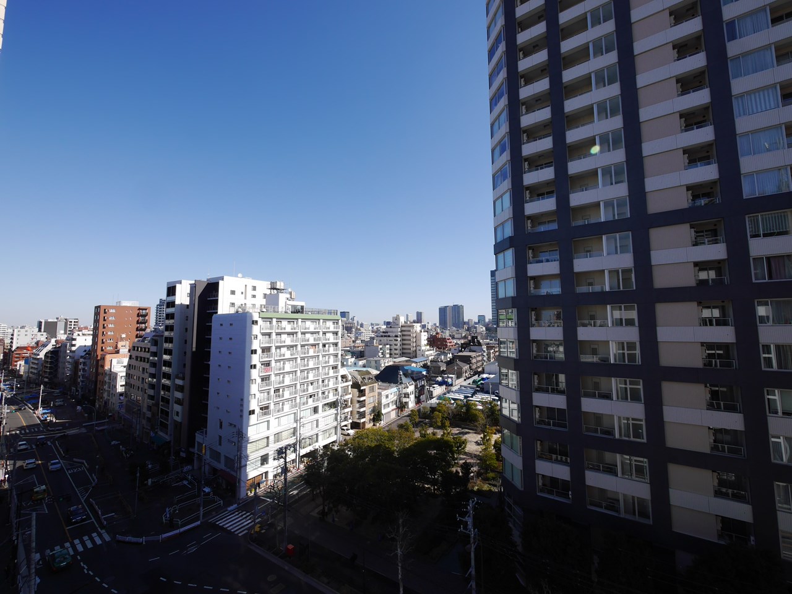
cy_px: 297
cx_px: 396
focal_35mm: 14
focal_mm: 7
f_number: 8
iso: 160
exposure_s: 1/320
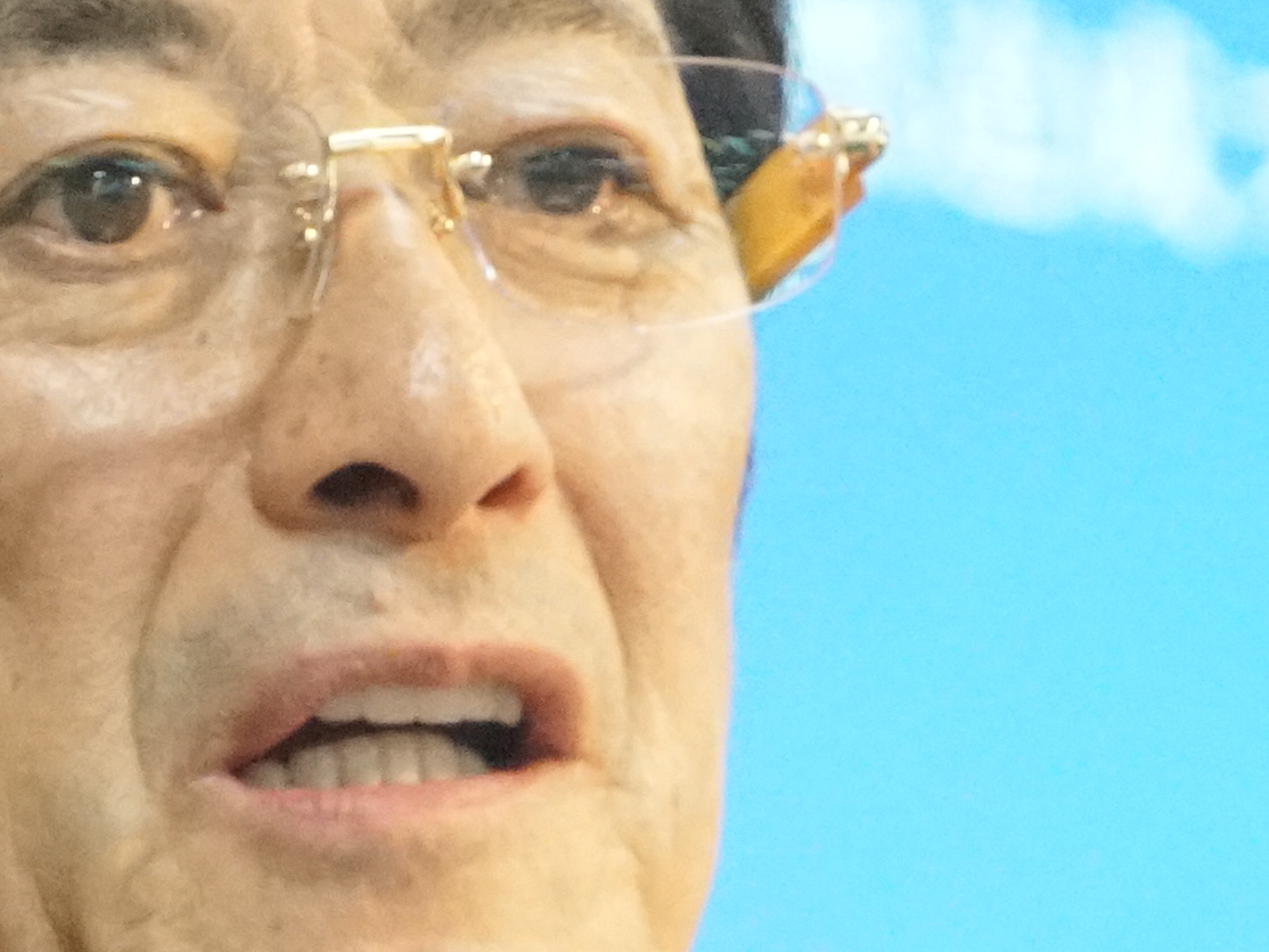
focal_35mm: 1105
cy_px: 1543
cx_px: 845
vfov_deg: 1.3
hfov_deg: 1.8
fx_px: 40517
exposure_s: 1/160
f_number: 6.3
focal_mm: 161
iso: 8000
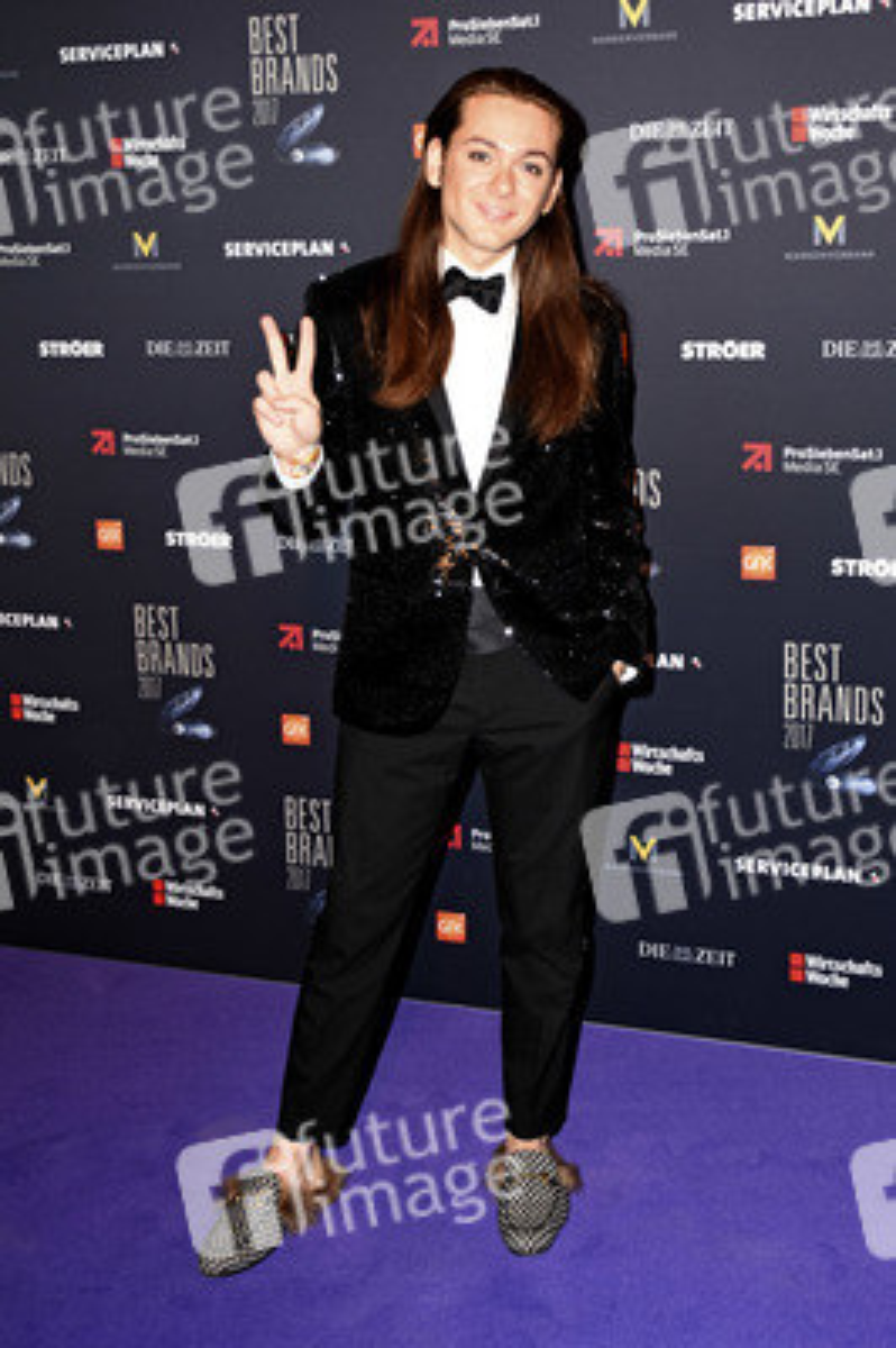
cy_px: 674
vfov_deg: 53.2
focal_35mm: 36
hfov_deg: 36.8
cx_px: 448
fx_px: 1346
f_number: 4.5
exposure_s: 1/100
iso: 640
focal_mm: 24
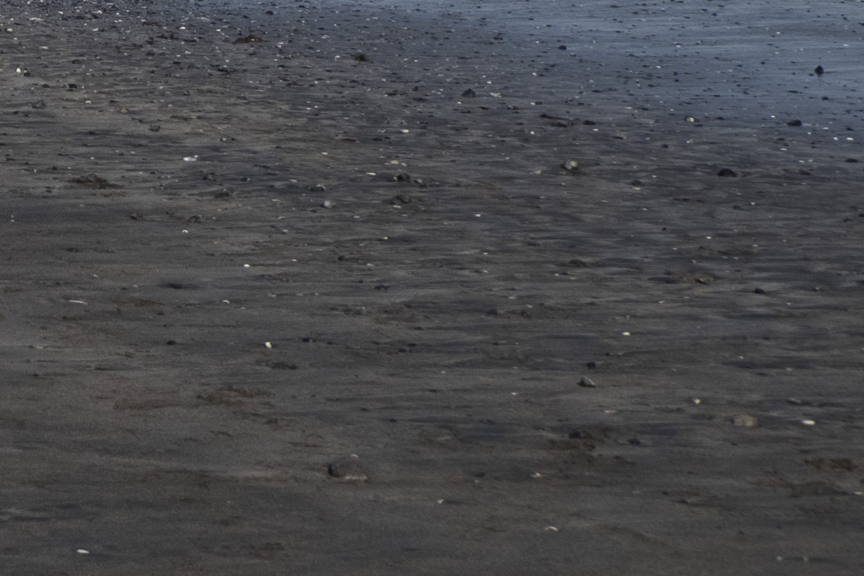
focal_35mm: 194
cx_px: -1170
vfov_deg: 6.9
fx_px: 4656
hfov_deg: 9.5
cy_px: -529
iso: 200
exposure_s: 1/450
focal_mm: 26.6
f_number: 5.6
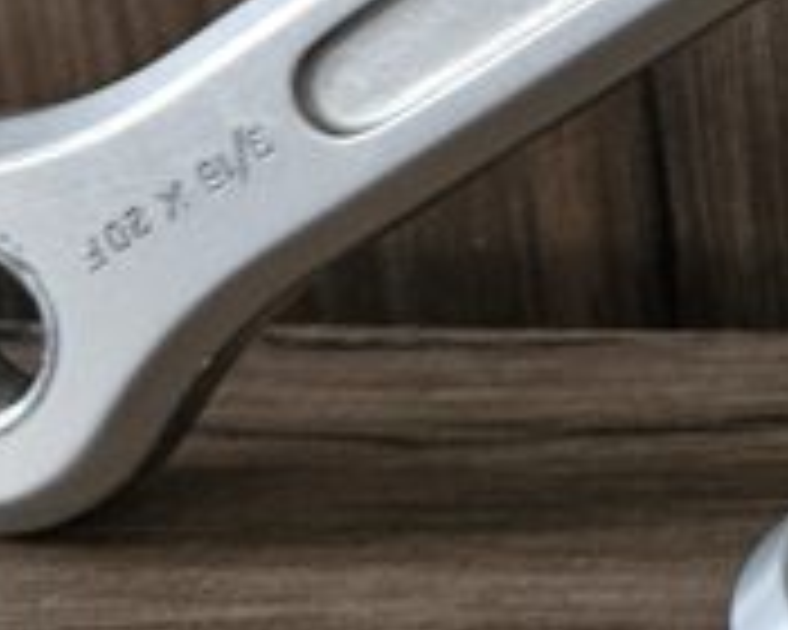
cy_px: -518
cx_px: 1752
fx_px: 3055
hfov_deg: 12.3
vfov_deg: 11.0
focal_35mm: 131
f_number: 1.8
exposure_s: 1/25
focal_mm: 5.4
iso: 640
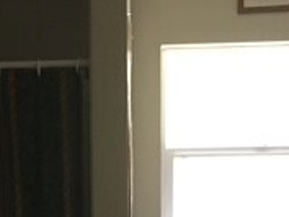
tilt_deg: -9.6
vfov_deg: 13.5
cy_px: 303
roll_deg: +1.2
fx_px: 877
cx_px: 75
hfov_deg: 18.6
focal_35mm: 105
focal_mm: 4.15
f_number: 2.2
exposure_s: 1/33
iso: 200
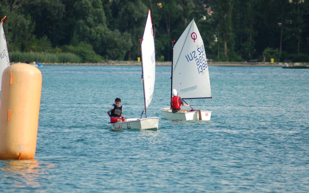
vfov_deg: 2.9
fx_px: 3875
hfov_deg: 4.6
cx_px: 154
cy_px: 94
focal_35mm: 460
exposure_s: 1/1000
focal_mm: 300
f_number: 5.6
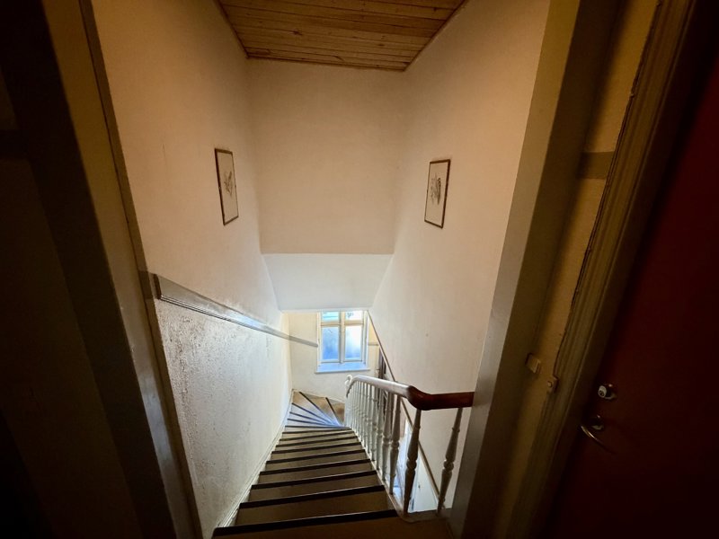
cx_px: 360
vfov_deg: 85.7
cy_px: 270
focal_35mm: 14
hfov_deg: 102.1
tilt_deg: -17.2
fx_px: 291
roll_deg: -3.4
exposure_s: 1/50
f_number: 2.2
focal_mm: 2.22
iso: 800
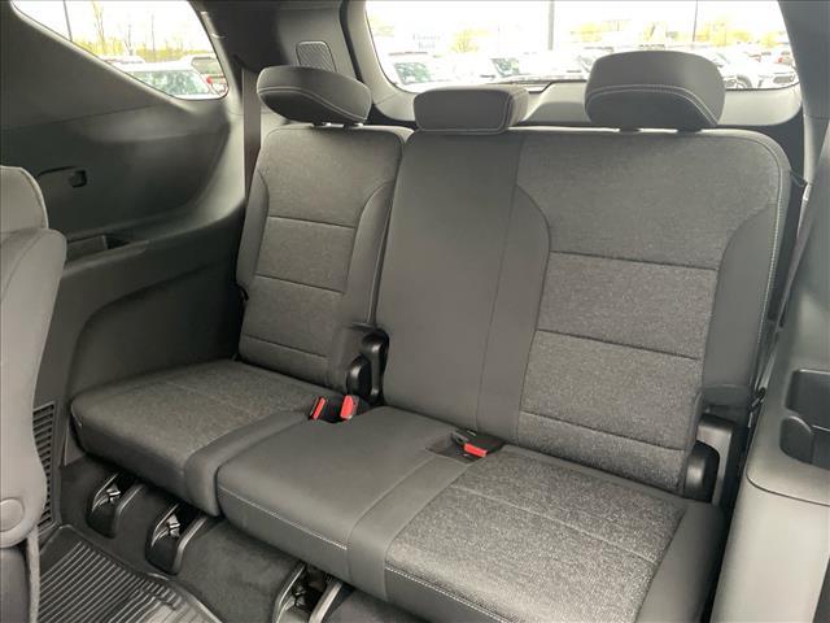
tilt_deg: -19.9
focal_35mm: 26
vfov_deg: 53.1
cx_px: 415
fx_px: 623
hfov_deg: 67.3
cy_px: 312
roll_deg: +1.8
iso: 1000
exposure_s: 1/29
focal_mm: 4.2
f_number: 1.6
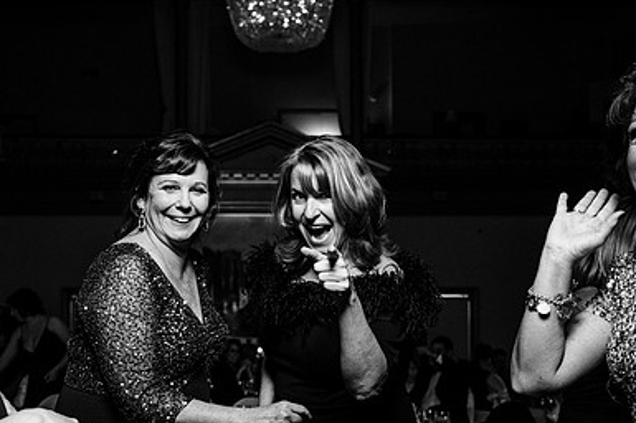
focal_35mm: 53
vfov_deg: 25.3
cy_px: 293
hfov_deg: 37.4
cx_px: 248
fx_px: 936
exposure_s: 1/200
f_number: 4
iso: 2000
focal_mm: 33
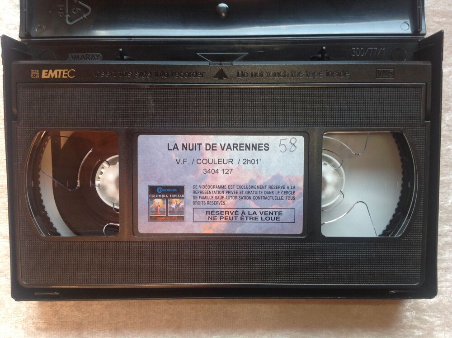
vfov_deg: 40.6
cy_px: 169
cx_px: 226
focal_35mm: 35
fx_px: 456
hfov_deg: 52.7
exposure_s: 1/30
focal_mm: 4.28
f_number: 2.4
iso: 50
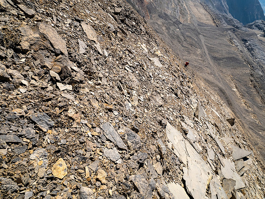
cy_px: 100
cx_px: 132
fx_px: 184
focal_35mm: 24
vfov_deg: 56.8
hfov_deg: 71.6
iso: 200
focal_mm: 12
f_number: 8
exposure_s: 1/320
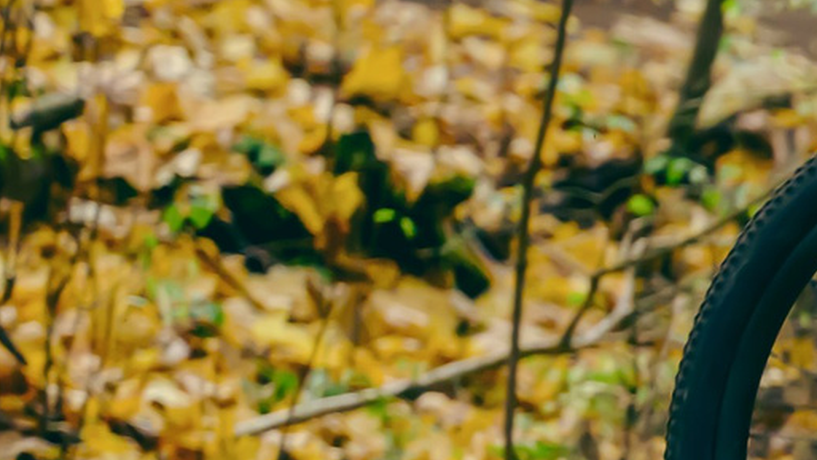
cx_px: 1526
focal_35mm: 366
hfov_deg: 5.8
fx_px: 7932
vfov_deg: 3.3
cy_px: 526
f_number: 2.8
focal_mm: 70
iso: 1600
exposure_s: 1/1000
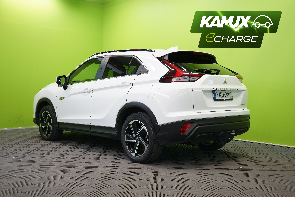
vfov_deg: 33.4
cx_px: 148
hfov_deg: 48.5
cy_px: 98
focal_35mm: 40
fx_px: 328
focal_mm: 40
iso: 400
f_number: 5.6
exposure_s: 1/25
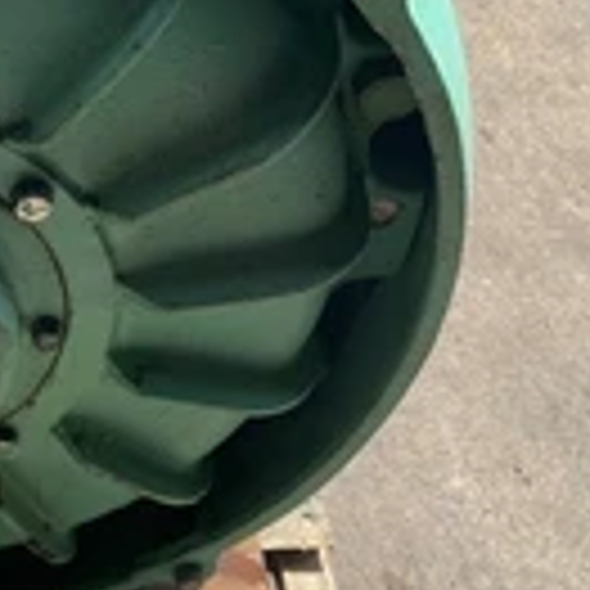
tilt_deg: -48.2
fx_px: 1350
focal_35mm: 70
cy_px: 378
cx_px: -135
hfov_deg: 22.5
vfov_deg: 24.6
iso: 25
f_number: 1.8
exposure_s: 1/1250
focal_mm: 4.25
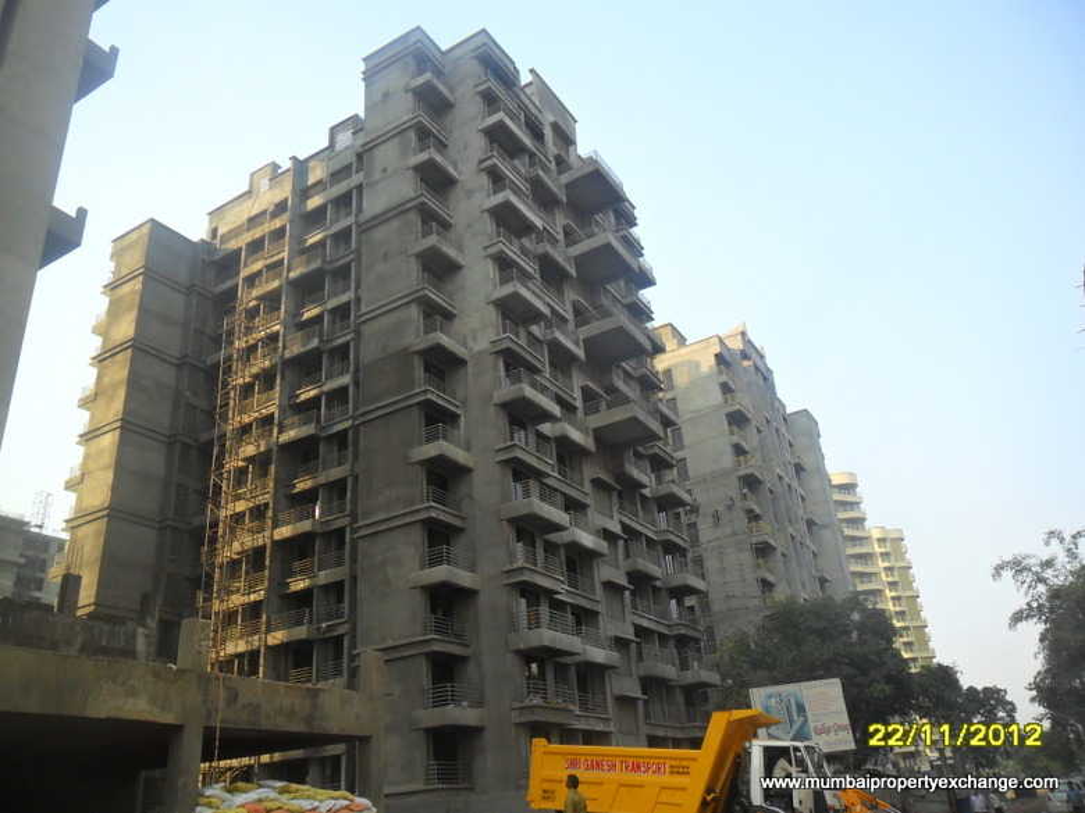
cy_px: 406
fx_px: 846
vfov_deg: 51.4
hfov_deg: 65.3
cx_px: 542
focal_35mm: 27
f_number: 3.5
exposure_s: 1/250
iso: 100
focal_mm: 4.9
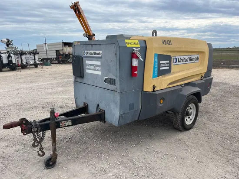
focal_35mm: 26
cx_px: 120
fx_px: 180
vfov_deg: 53.1
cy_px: 90
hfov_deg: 67.3
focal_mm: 5.1
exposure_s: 1/3413
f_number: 1.6
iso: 50
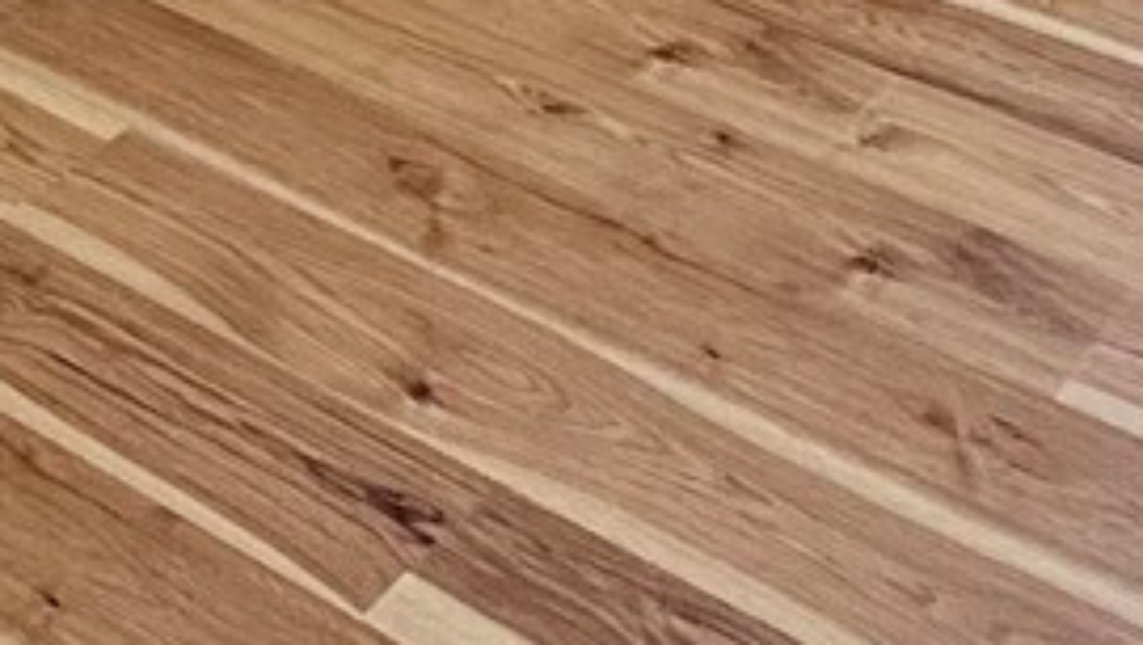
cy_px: -1235
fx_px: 2730
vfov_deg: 10.2
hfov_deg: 23.6
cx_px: 460
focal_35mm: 90
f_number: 2.2
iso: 64
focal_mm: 2.22
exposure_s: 1/173
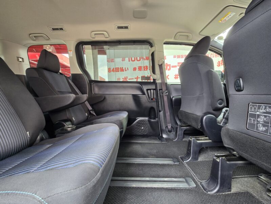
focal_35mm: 13
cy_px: 102
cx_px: 136
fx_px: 102
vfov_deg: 89.9
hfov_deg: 106.2
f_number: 2.2
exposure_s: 1/50
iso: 100
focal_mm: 2.2
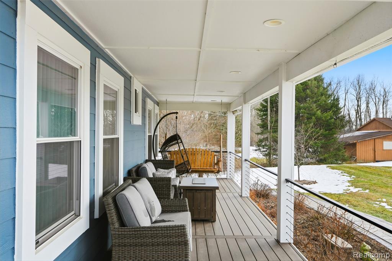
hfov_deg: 61.9
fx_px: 327
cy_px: 130
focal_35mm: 30
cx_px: 196
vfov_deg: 43.6
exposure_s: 1/4000
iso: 250
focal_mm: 30
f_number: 8
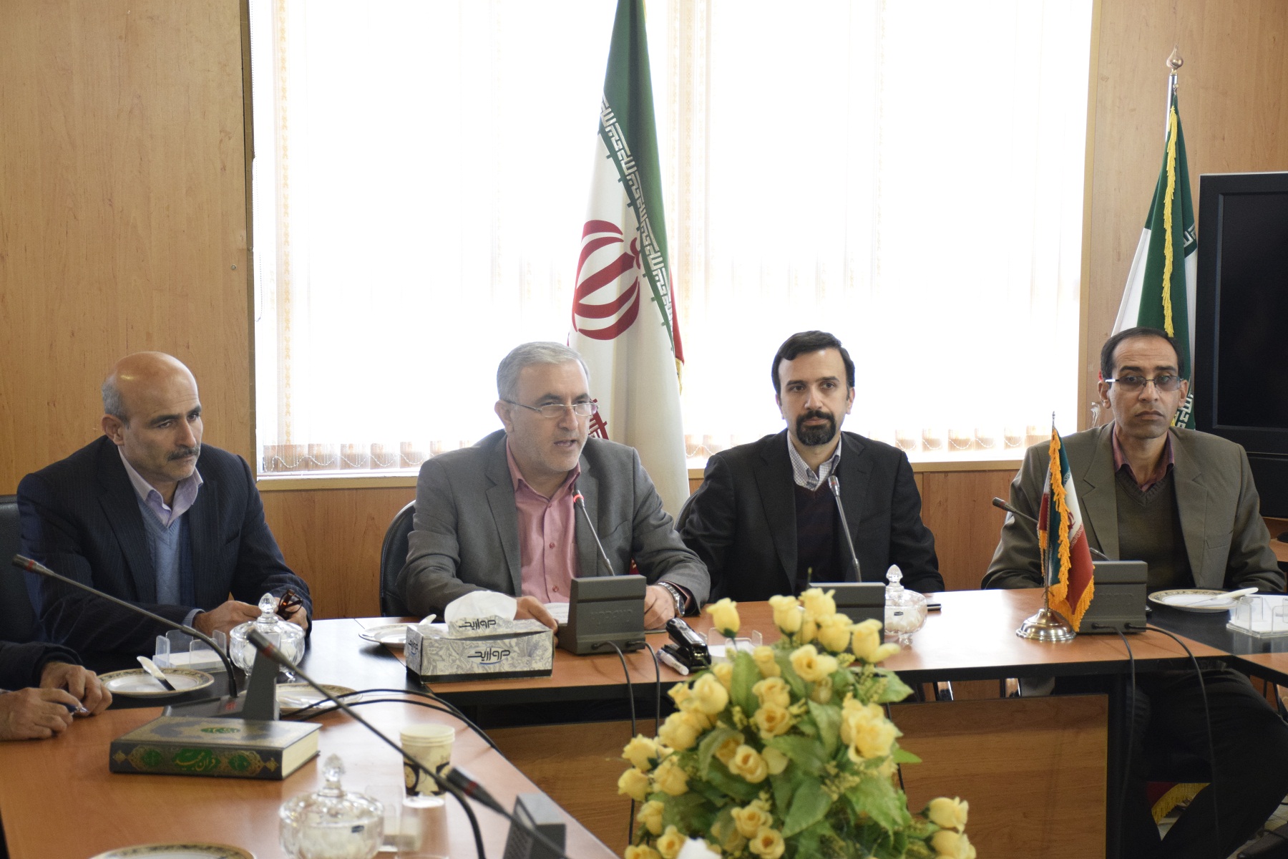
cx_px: 644
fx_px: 2254
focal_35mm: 63
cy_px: 430
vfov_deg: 21.6
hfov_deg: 31.9
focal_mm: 42
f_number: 4.5
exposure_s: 1/60
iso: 2000
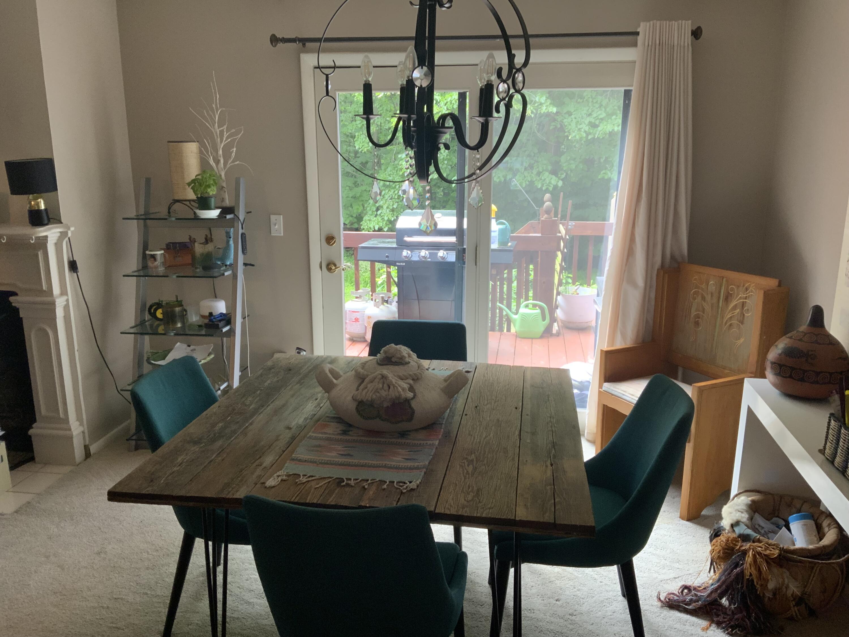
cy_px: 318
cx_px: 424
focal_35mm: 29
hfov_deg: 61.7
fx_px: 711
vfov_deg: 48.2
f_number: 1.8
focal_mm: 3
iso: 160
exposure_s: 1/60
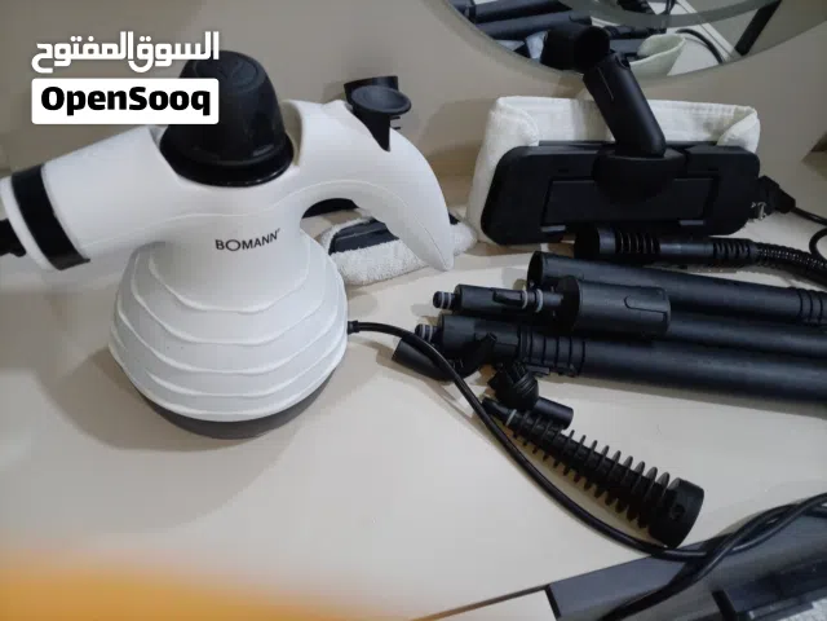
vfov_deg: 54.9
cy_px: 310
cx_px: 414
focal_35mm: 25
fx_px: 597
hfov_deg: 69.4
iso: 281
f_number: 1.8
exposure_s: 1/25
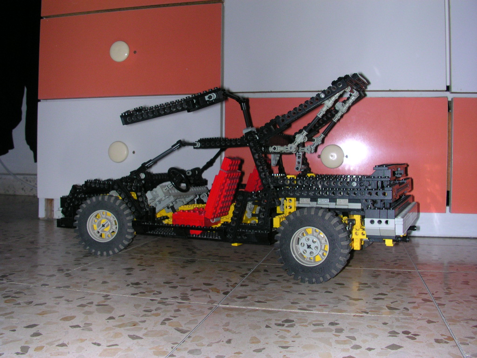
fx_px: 510
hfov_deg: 50.1
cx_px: 238
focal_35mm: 37
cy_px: 179
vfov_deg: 38.7
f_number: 4.5
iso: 100
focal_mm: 5.6
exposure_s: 1/60
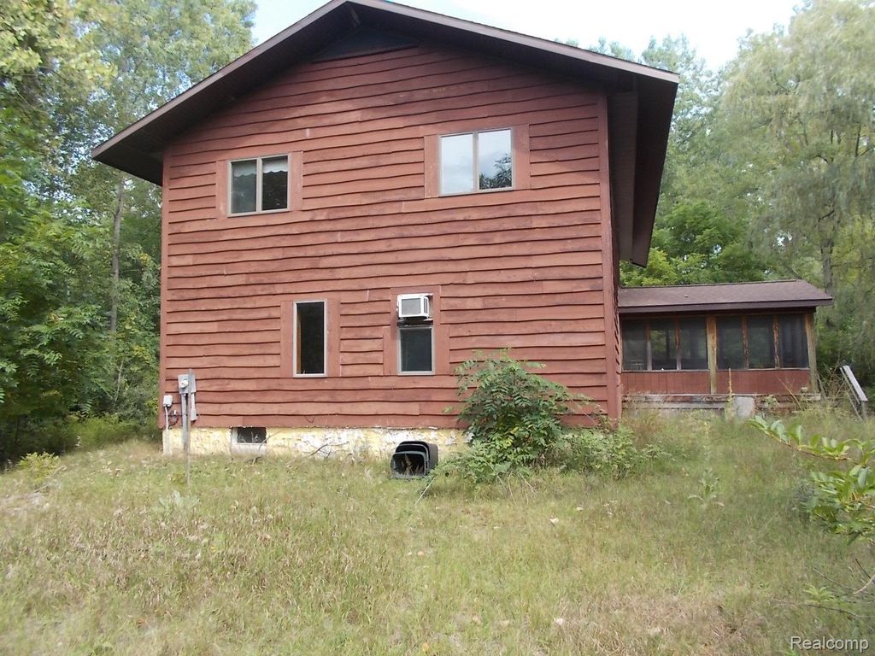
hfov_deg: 67.3
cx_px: 438
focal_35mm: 26
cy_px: 328
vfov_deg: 53.1
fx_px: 657
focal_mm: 4.6
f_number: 3.2
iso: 80
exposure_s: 1/200
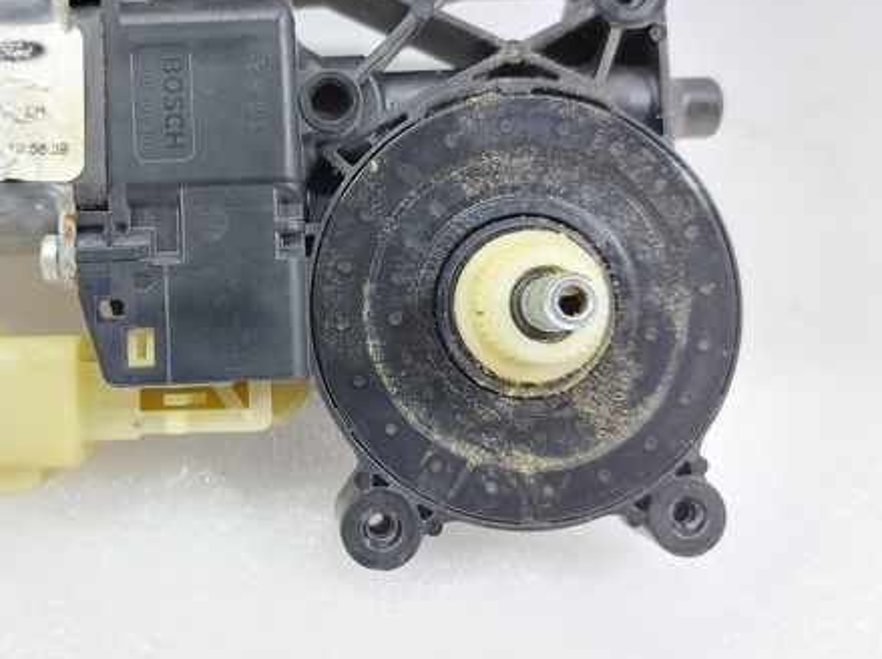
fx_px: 891
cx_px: 273
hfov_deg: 51.4
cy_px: 278
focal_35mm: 35
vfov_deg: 40.5
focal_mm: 5.23
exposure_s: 1/50
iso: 250
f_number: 1.8
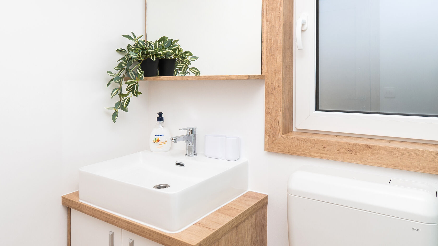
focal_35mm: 24
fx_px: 279
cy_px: 116
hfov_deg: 76.3
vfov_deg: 47.7
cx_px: 224
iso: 200
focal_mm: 10
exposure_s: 1/200
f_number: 8
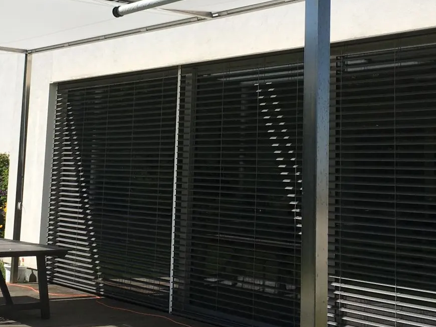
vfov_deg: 22.6
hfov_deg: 30.1
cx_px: 148
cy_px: 59
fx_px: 806
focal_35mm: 64
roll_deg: -1.4
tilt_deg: +9.2
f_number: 2.2
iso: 25
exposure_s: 1/2959
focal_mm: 4.15
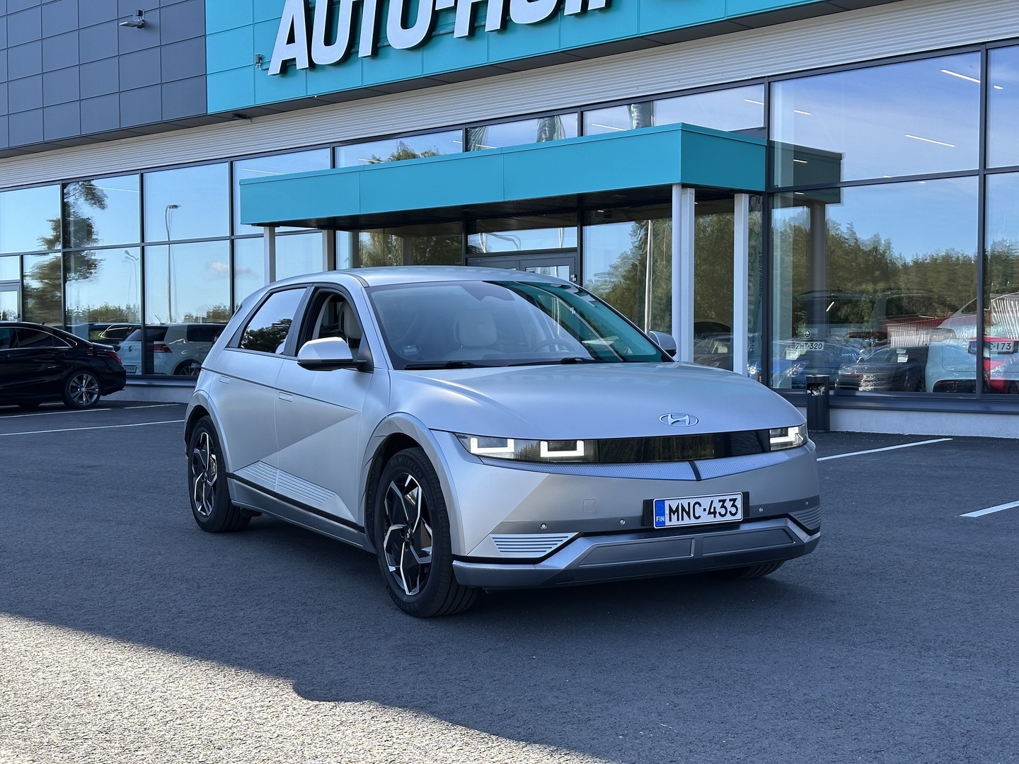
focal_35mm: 48
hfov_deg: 39.7
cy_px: 382
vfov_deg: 30.3
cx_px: 510
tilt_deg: -1.3
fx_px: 1413
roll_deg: -0.4
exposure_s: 1/911
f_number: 1.78
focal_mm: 6.86
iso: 64
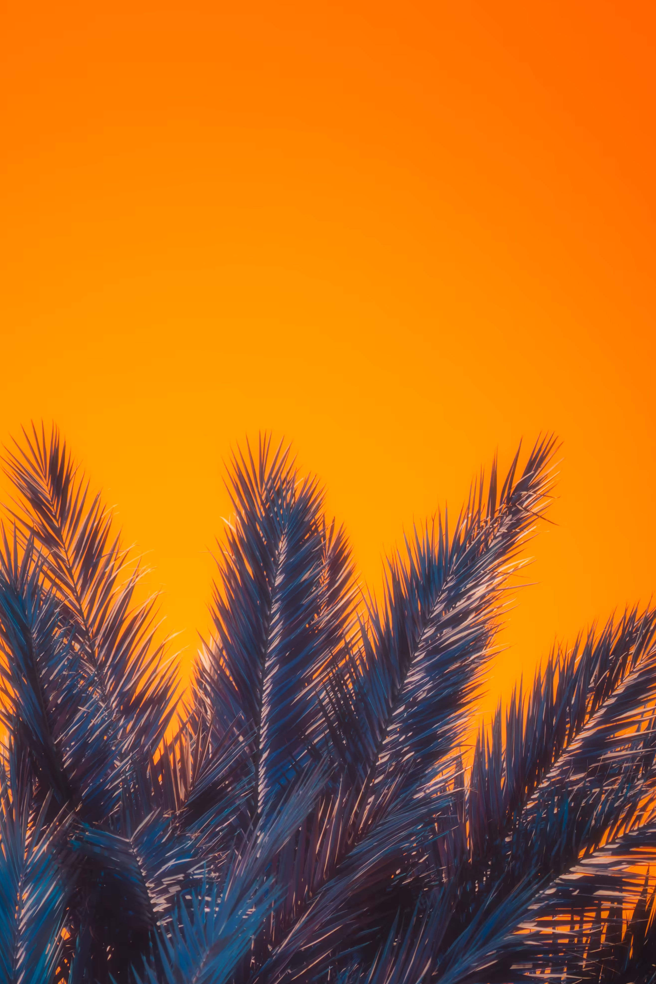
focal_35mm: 99
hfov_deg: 13.8
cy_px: 652
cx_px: 251
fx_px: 2706
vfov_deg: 20.5
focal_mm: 65
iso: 100
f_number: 4
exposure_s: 1/1000
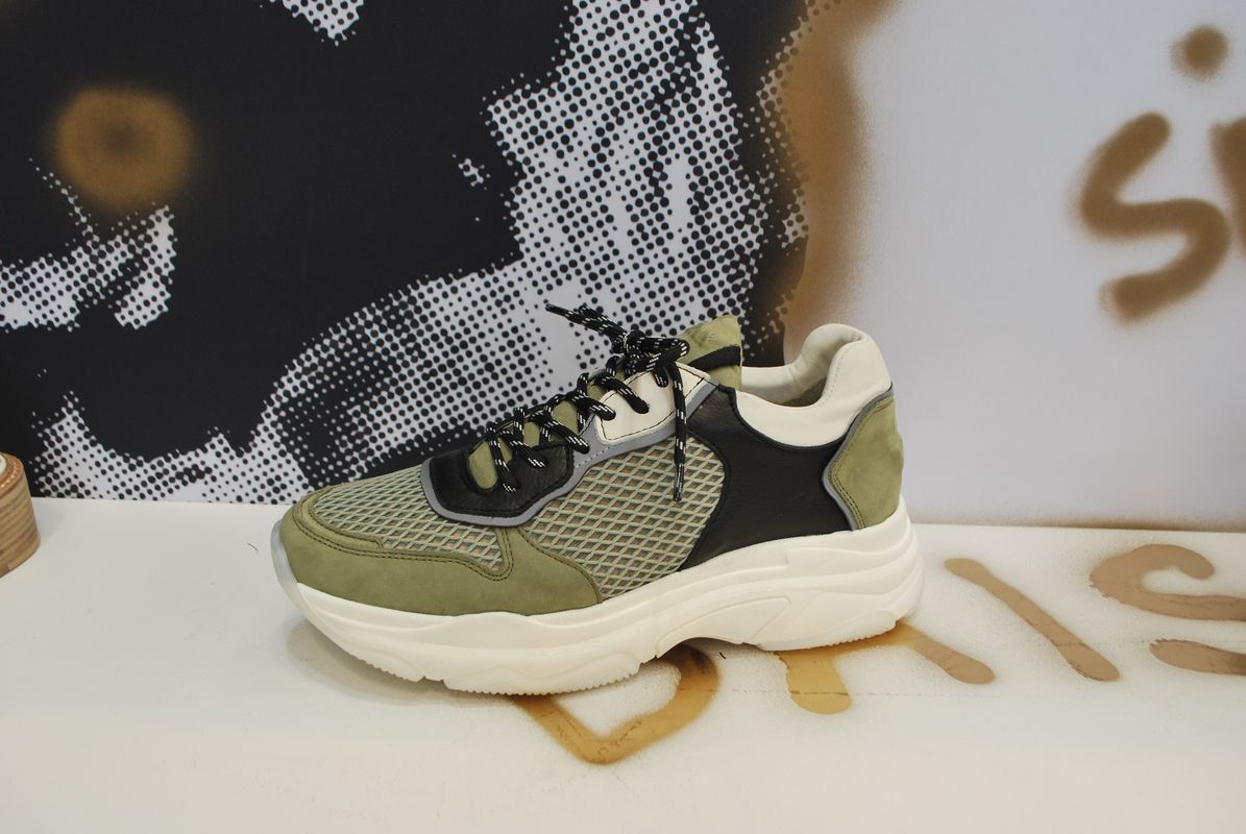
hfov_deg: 57.2
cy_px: 417
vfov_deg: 40.1
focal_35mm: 33
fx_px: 1144
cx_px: 623
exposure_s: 1/125
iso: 200
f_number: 5.6
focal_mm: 22
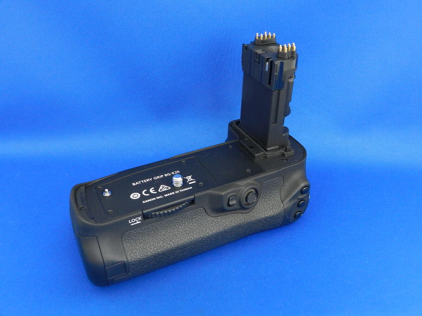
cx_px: 211
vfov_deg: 44.2
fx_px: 390
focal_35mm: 32
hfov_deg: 56.8
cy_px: 158
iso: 400
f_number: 3.7
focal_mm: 5.6
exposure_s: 1/25
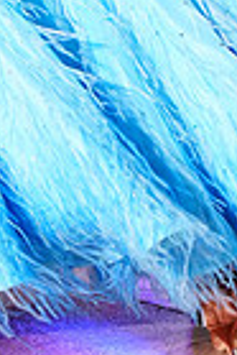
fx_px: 3526
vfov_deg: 5.7
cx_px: 73
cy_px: -278
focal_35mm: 358
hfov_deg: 3.8
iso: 2500
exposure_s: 1/320
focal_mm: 86
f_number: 4
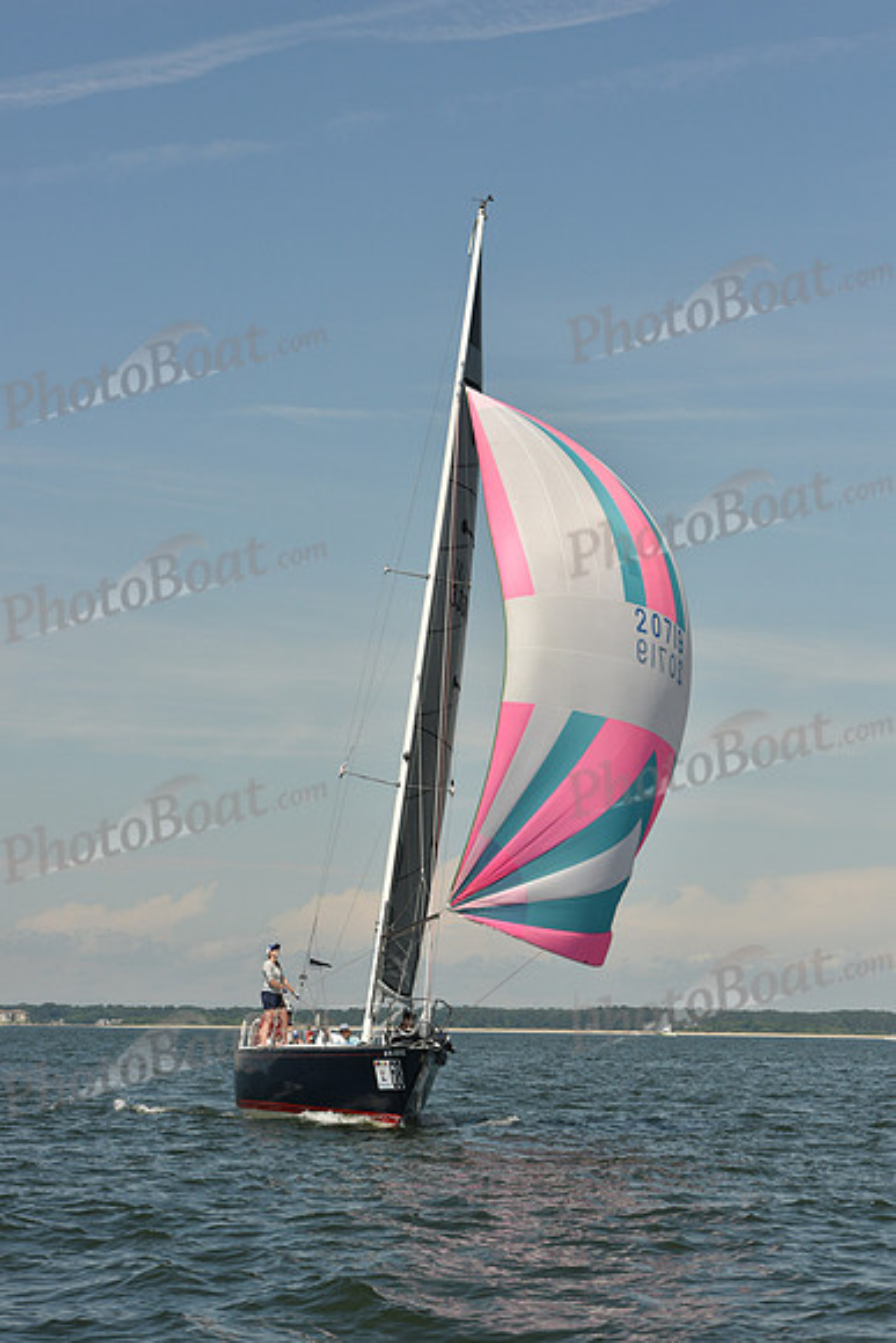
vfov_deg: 21.5
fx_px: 3544
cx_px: 448
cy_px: 672
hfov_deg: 14.4
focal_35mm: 95
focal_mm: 95
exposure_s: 1/1250
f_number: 10
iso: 320
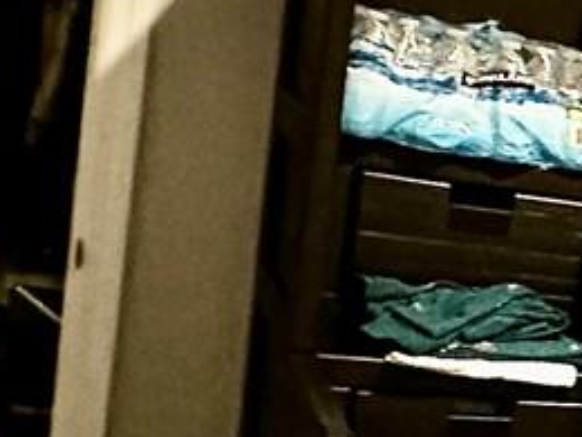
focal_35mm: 86
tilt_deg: -7.6
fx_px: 1446
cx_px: 1439
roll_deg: -14.2
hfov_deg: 14.2
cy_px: 426
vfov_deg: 16.8
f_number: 2.2
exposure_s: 1/60
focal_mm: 2.22
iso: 800
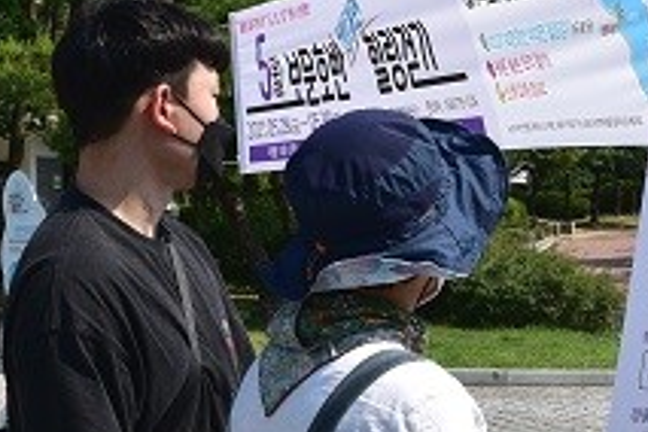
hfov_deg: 25.1
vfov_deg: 17.1
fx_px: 1422
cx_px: 551
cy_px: 377
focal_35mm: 79
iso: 1000
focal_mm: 29
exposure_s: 1/1000
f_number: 16
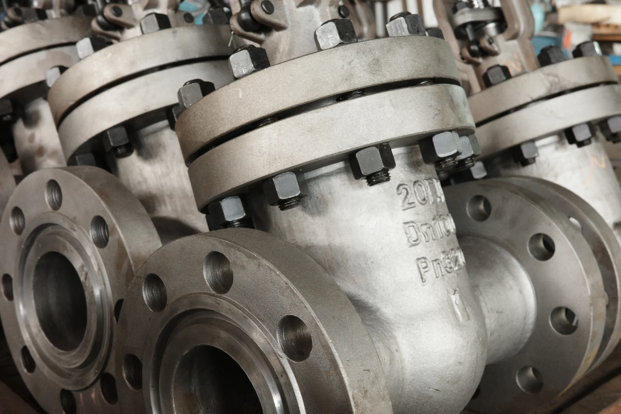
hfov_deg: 48.5
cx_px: 310
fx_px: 690
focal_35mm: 40
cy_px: 207
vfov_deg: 33.4
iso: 640
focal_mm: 26
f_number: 6.3
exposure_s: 1/5
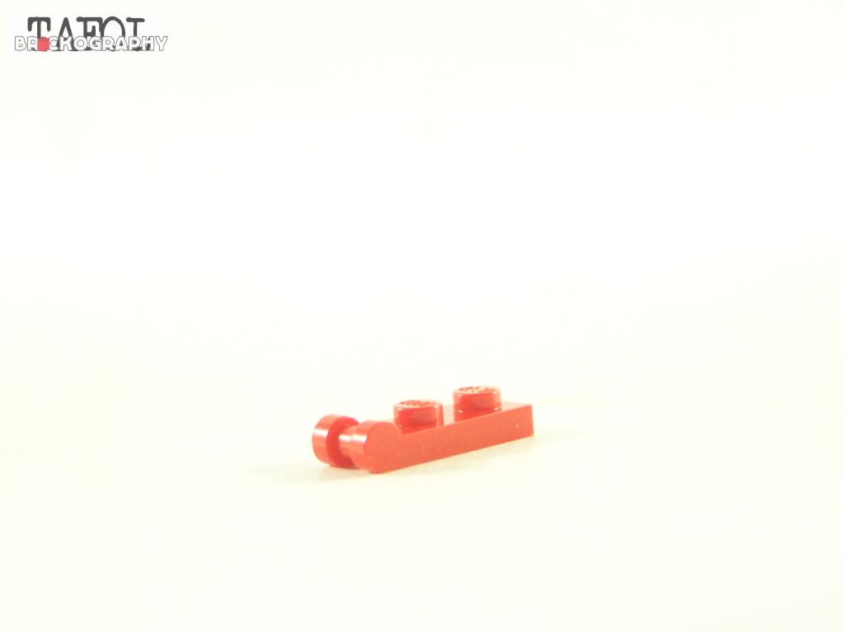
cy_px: 316
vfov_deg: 15.7
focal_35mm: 94
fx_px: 2292
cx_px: 422
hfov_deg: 20.9
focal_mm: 15.6
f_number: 3.2
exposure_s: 1/60
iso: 400
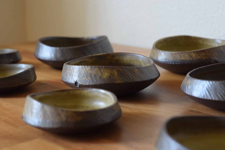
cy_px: 75
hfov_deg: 27.0
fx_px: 469
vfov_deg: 18.2
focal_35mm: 75
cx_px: 112
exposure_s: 1/60
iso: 560
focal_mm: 50
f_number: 4
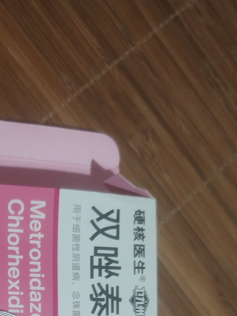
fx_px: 557
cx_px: -10
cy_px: 409
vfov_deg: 26.8
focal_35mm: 61
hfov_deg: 22.9
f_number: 1.8
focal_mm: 5.25
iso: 1250
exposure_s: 1/30
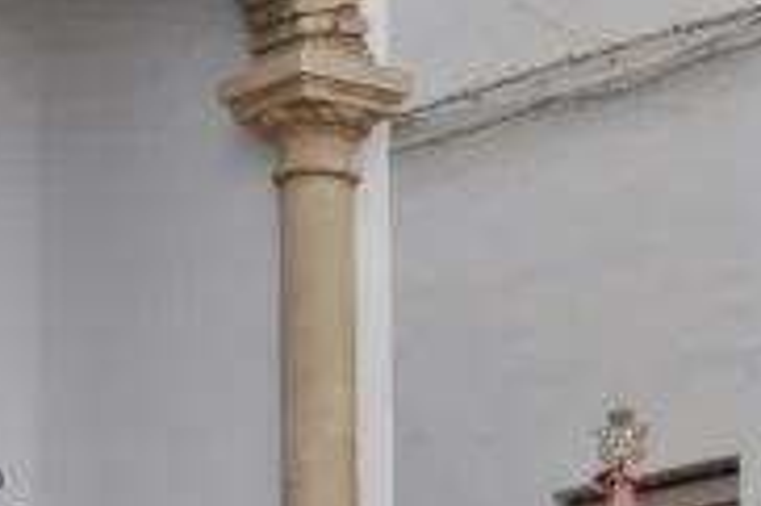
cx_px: 493
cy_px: 853
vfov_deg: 5.9
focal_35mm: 230
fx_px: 4851
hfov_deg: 9.0
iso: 200
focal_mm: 45
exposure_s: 1/160
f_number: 6.3
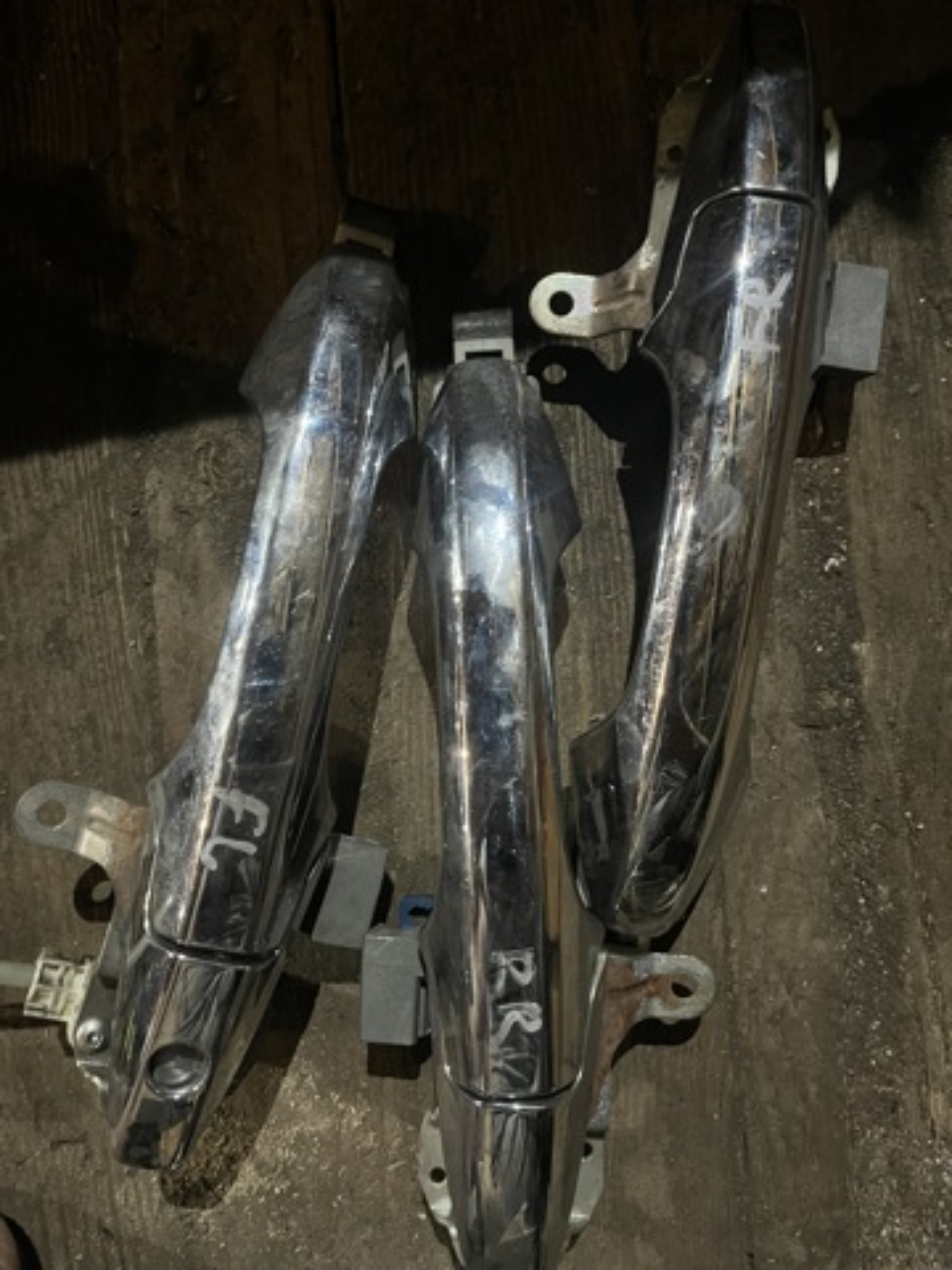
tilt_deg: -85.7
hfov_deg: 53.1
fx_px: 953
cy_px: 635
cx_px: 476
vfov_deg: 67.3
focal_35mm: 26
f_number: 1.6
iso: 800
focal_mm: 5.1
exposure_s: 1/25
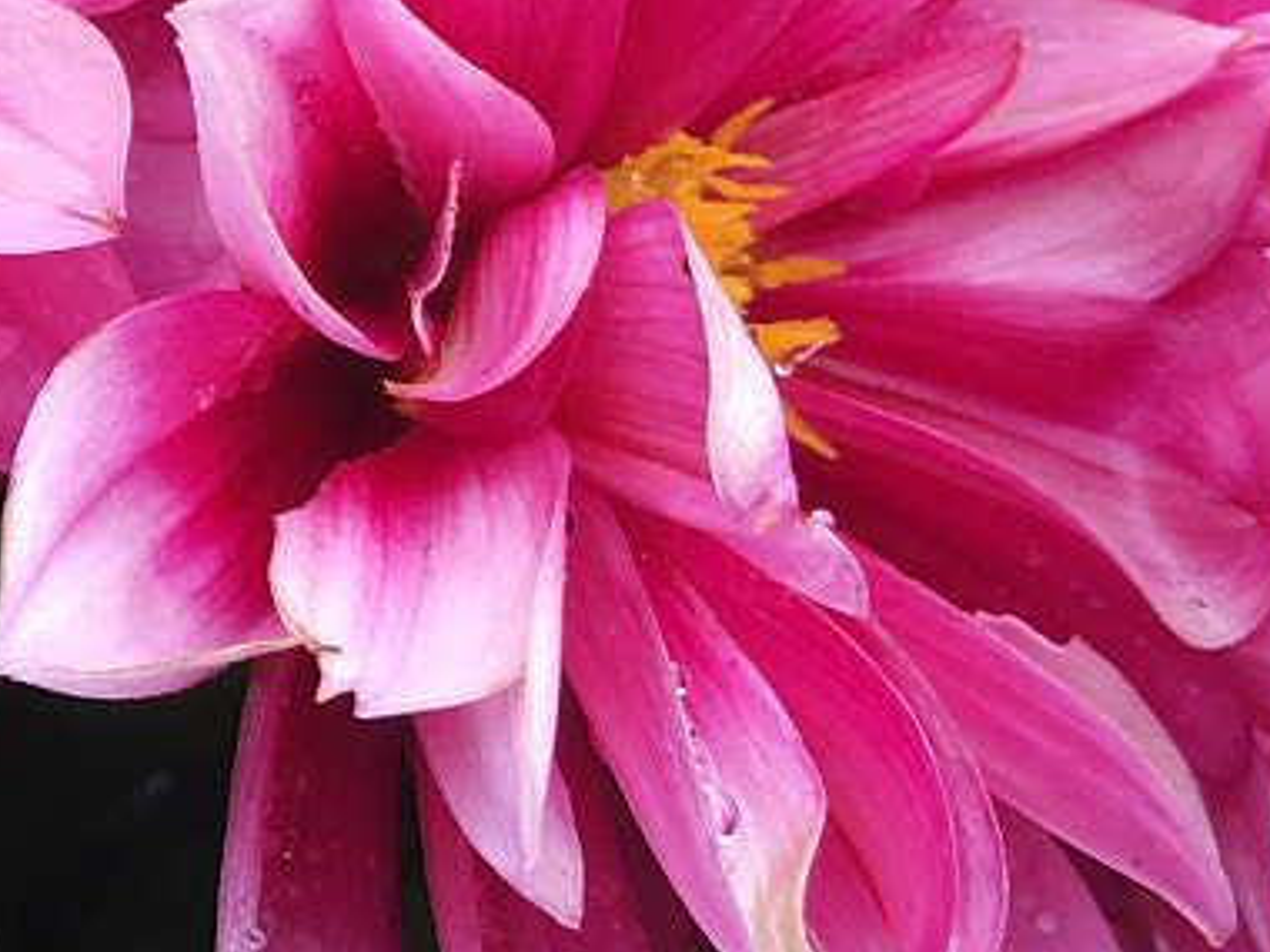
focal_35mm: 122
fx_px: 4476
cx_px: -936
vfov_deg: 12.1
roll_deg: -2.9
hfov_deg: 14.4
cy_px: 180
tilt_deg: -32.4
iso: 25
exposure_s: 1/144
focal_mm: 4.15
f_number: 2.2
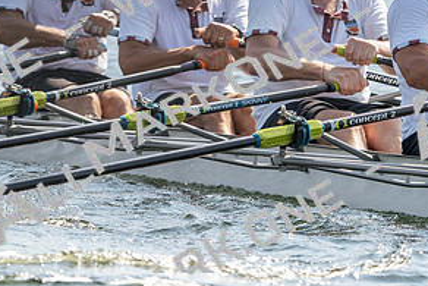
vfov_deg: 2.3
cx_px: 287
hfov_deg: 3.4
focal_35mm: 602
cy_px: 21
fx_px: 7160
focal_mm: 303
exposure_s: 1/1600
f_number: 6.3
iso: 400
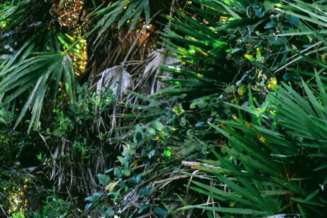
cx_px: -72
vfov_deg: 6.9
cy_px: -26
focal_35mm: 198
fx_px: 1799
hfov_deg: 10.2
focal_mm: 32
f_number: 5
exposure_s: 1/200
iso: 160
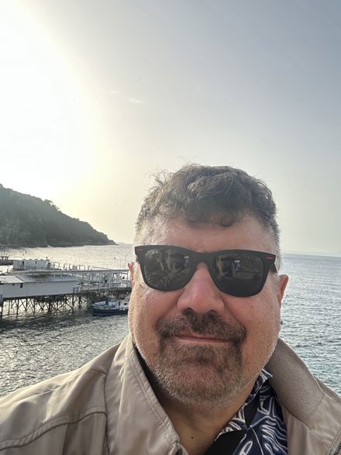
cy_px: 228
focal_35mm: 30
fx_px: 394
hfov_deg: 46.8
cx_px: 170
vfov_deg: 60.0
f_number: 1.9
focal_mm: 2.69
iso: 25
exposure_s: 1/403
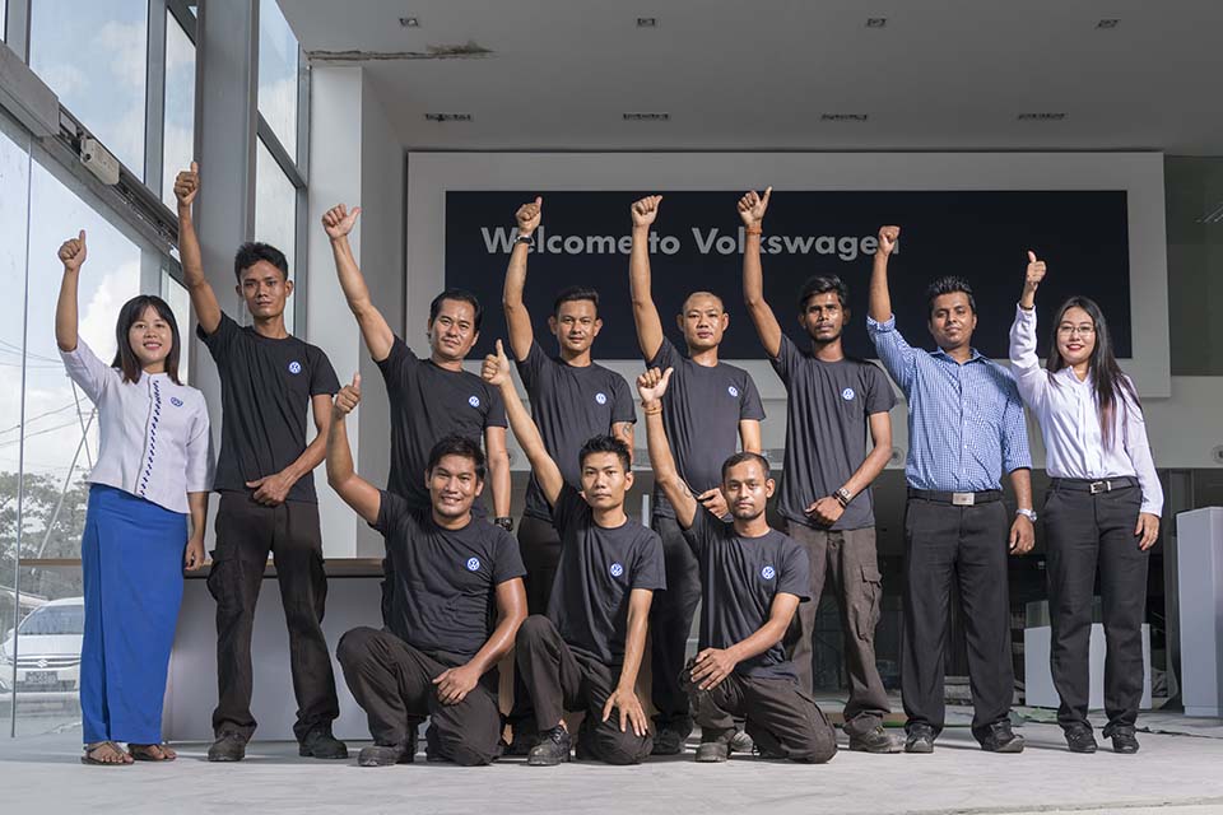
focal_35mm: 36
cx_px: 612
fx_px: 1223
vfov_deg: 36.9
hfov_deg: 53.1
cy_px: 408
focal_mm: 36
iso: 320
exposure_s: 1/200
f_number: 9
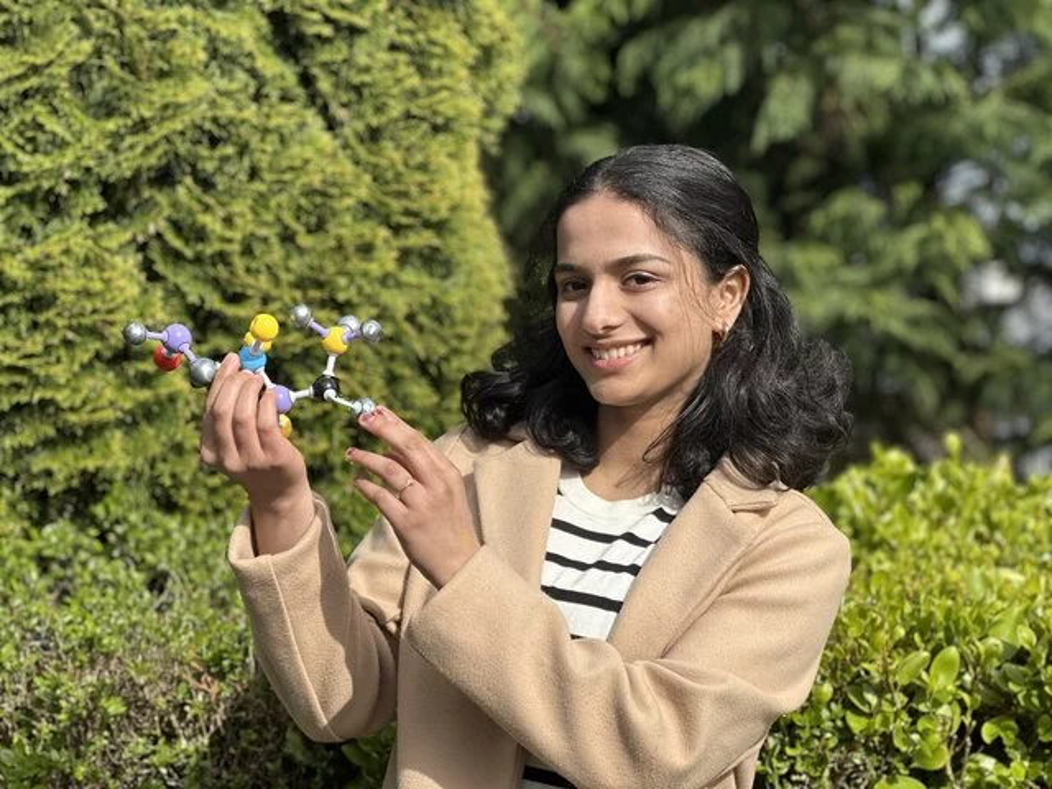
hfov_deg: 25.3
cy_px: 394
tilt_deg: -2.8
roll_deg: -0.6
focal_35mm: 77
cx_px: 526
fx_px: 2340
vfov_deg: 19.1
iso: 32
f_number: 2.8
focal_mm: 9
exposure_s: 1/494
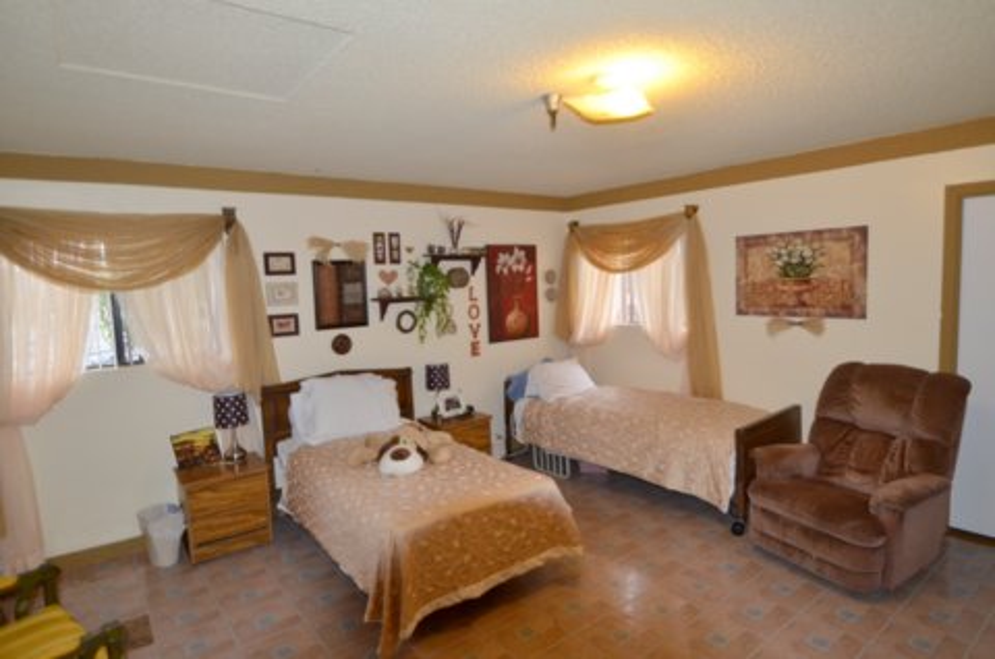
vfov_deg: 63.0
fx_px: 538
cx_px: 498
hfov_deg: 85.5
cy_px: 330
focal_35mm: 20
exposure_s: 1/60
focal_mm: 13
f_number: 3.8
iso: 800
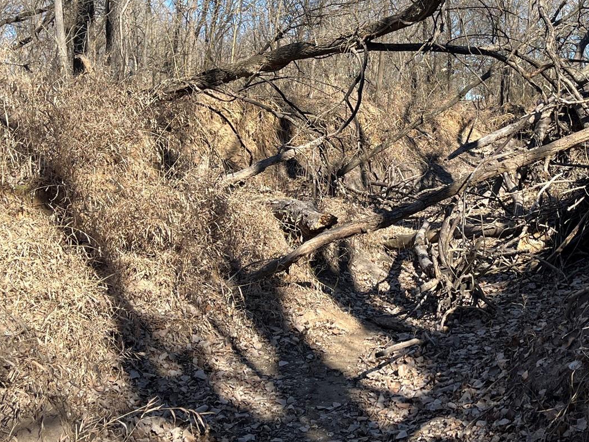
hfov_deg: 37.1
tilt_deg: -0.1
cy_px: 120
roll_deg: +2.9
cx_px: 396
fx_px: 868
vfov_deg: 28.2
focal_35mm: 51
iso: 50
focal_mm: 5.1
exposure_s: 1/1477
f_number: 1.6
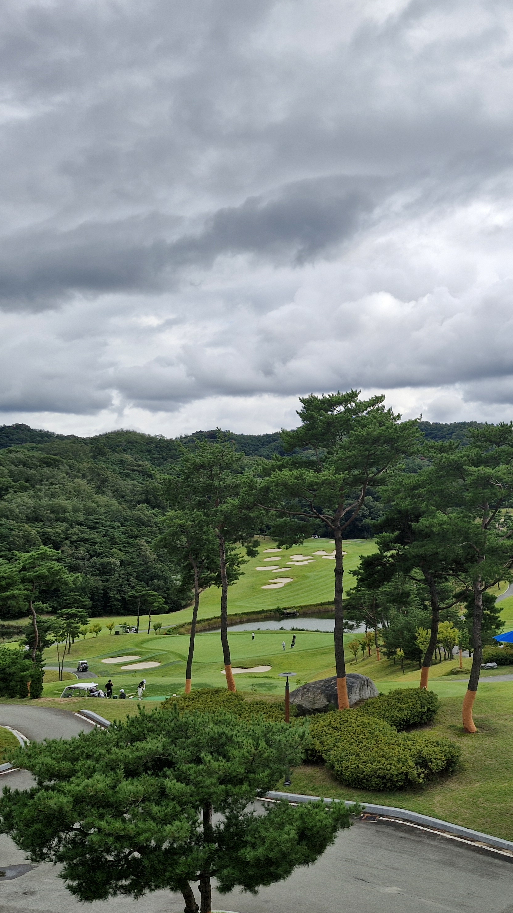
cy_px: 456
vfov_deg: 58.0
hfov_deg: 33.7
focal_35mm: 34
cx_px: 405
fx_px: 822
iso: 50
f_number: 1.8
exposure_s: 1/1680
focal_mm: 5.54
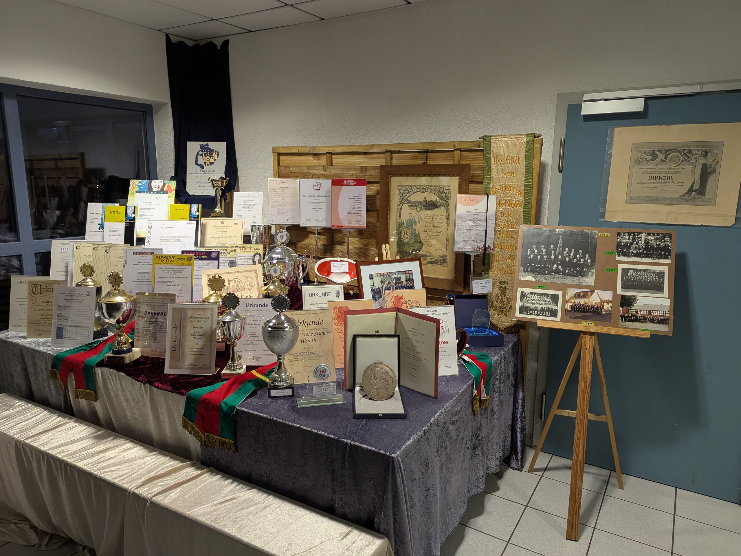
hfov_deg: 71.6
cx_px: 370
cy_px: 278
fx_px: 514
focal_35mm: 24
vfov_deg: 56.8
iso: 163
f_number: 1.85
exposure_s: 1/25
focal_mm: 6.81
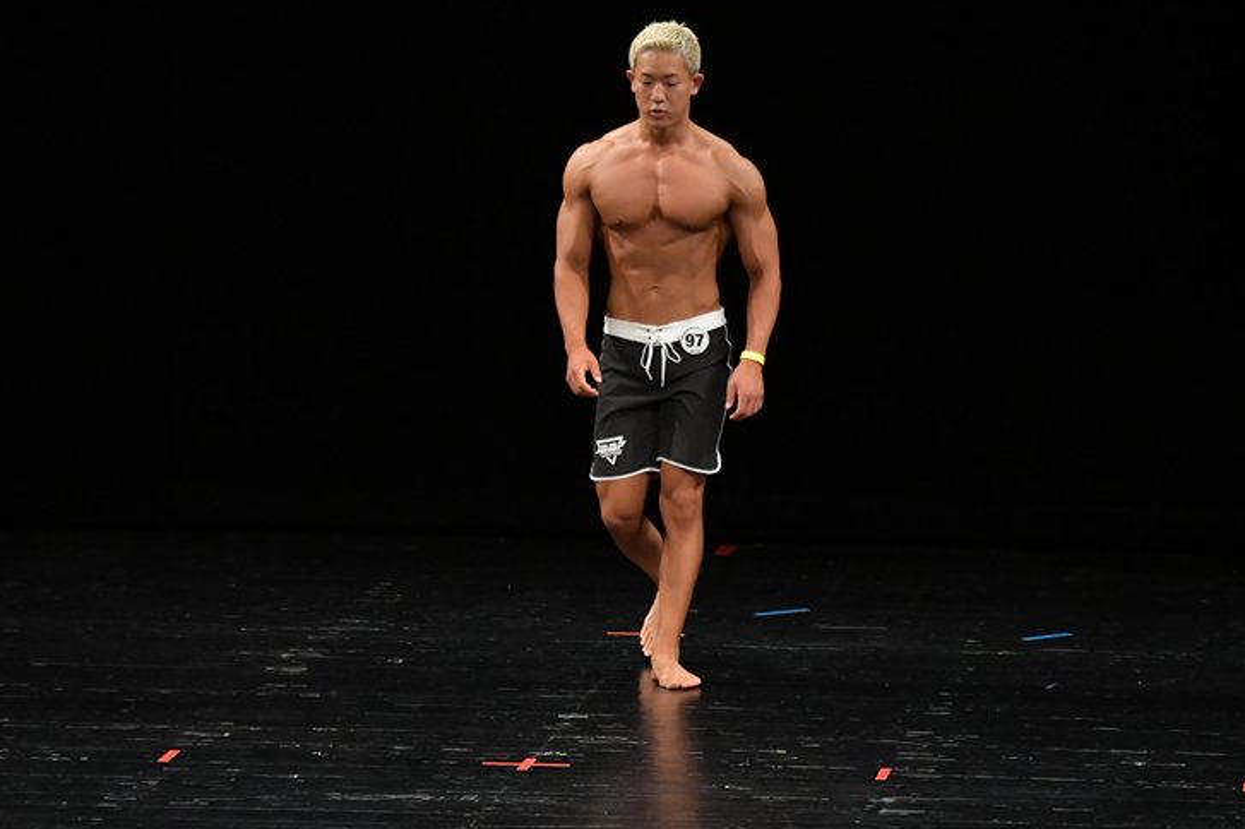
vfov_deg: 5.0
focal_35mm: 272
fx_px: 9402
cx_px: 609
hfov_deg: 7.6
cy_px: 423
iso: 3200
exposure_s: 1/400
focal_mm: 170
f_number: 5.6
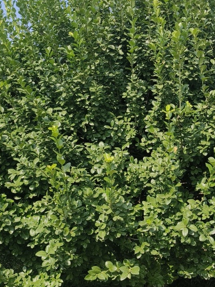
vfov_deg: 38.2
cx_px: 152
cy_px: 144
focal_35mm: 50
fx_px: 414
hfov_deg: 28.8
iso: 100
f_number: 1.75
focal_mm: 5.5
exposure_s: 1/939
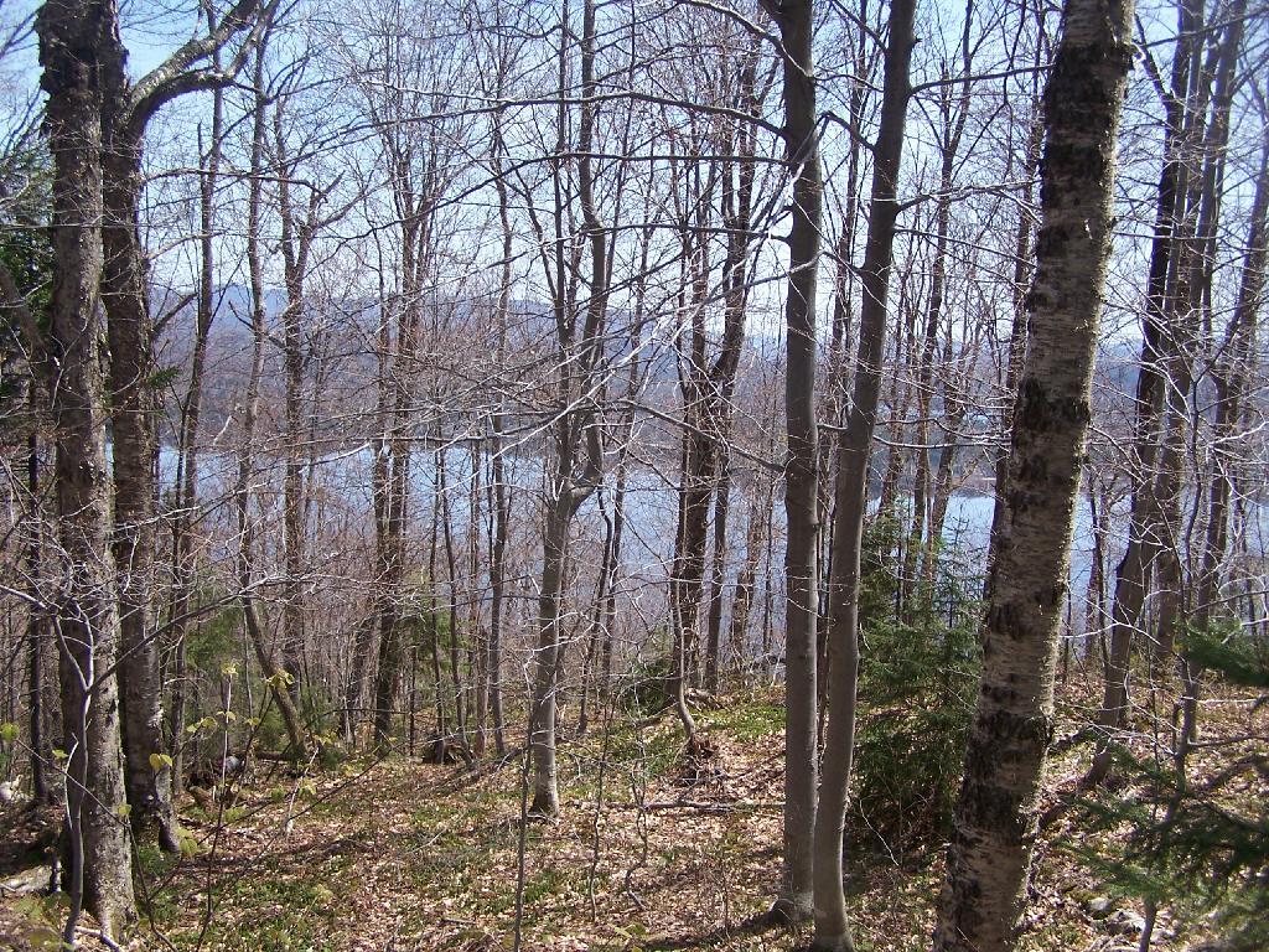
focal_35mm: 38
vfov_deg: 37.7
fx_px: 1393
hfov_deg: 49.0
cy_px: 476
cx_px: 634
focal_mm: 6.3
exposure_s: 1/640
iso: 80
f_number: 2.8
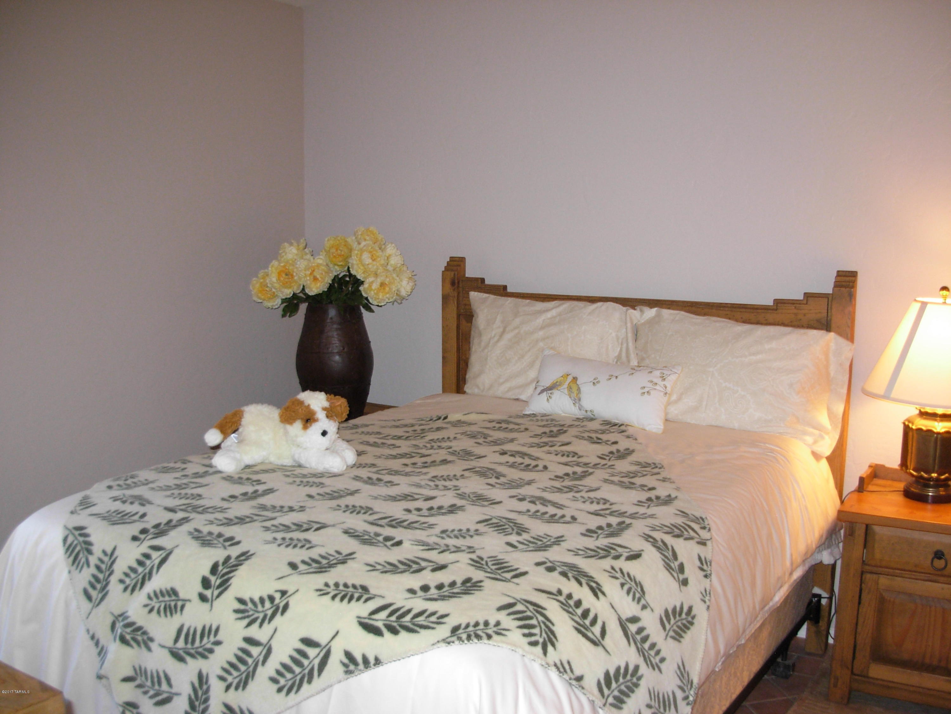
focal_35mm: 38
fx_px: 1044
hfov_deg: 49.0
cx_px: 476
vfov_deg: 37.7
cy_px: 357
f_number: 2.9
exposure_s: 1/49.3
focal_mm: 6.3
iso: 173
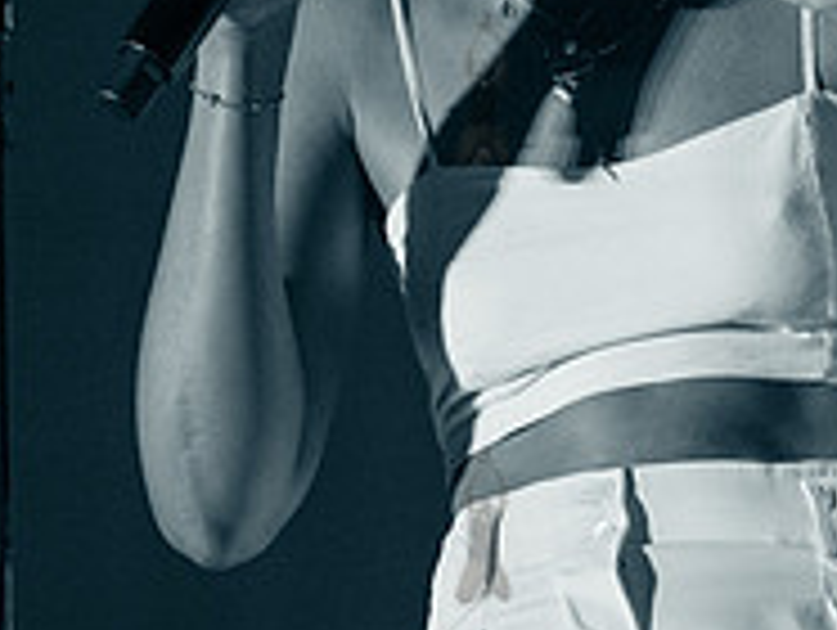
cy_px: 267
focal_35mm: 488
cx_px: 750
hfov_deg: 4.1
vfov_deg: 3.1
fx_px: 11815
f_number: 2.8
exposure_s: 1/400
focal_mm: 135
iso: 3200
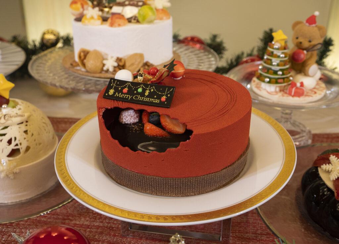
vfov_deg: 29.9
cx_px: 169
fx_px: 459
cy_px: 116
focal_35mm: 47
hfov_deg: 40.6
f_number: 4
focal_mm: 22
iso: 800
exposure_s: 1/60
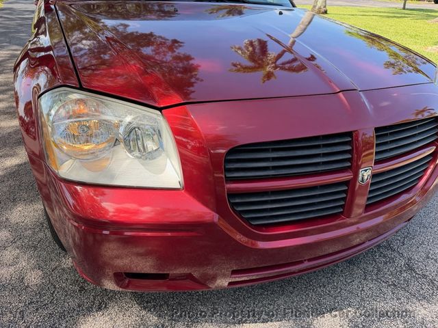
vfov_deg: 56.8
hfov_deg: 71.6
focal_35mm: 24
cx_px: 219
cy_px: 164
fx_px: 304
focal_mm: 6.76
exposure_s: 1/1139
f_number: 1.78
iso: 100
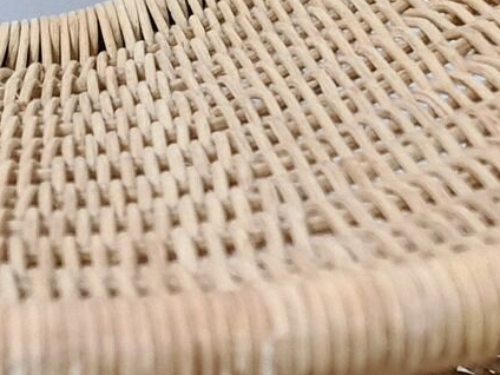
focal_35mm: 118
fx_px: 1704
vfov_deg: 11.8
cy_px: 624
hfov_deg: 16.7
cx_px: 231
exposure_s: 1/100
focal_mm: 7
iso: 500
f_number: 1.8
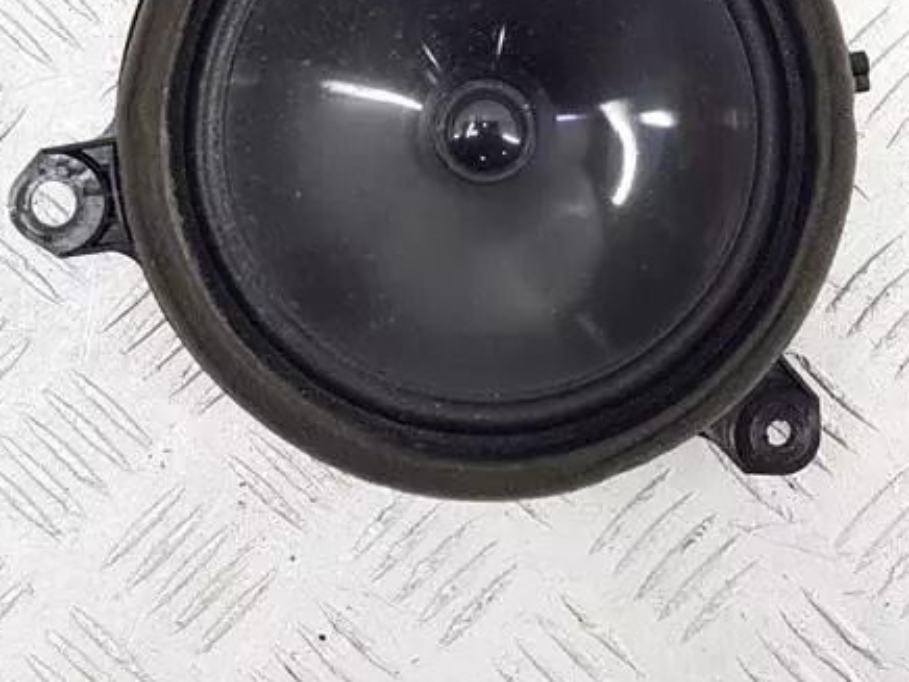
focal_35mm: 61
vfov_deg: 23.7
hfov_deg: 31.7
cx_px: 469
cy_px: 138
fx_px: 1602
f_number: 1.7
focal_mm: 4.2
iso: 80
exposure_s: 1/50
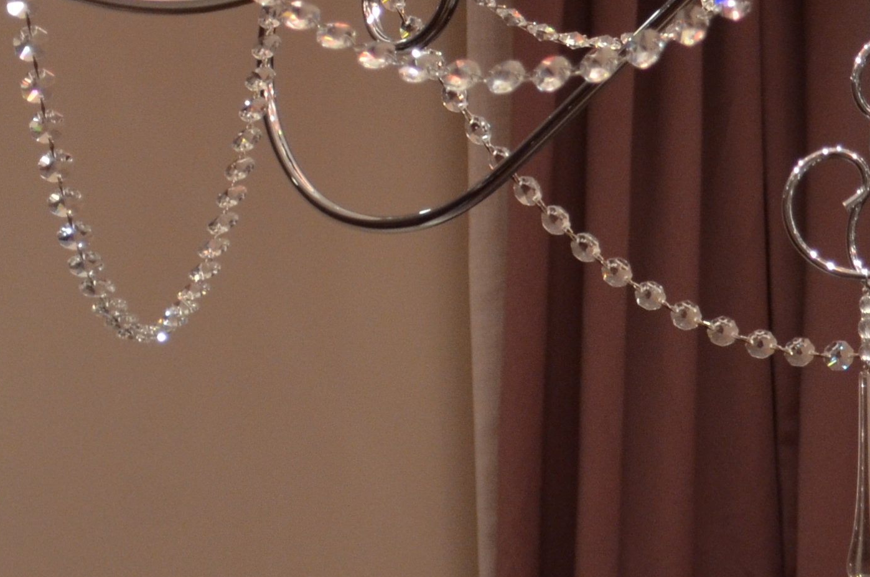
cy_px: -401
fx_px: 5354
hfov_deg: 9.2
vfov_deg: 6.1
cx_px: 889
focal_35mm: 222
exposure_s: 1/30
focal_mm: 42
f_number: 5.6
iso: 640
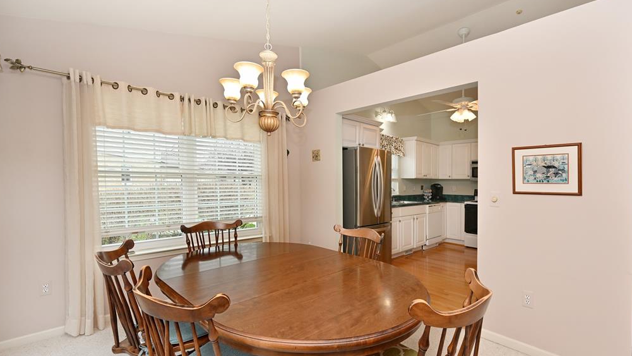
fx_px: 251
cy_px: 197
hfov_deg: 103.0
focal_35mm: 15
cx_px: 314
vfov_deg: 70.3
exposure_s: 1/60
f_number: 7.1
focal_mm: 14
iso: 250
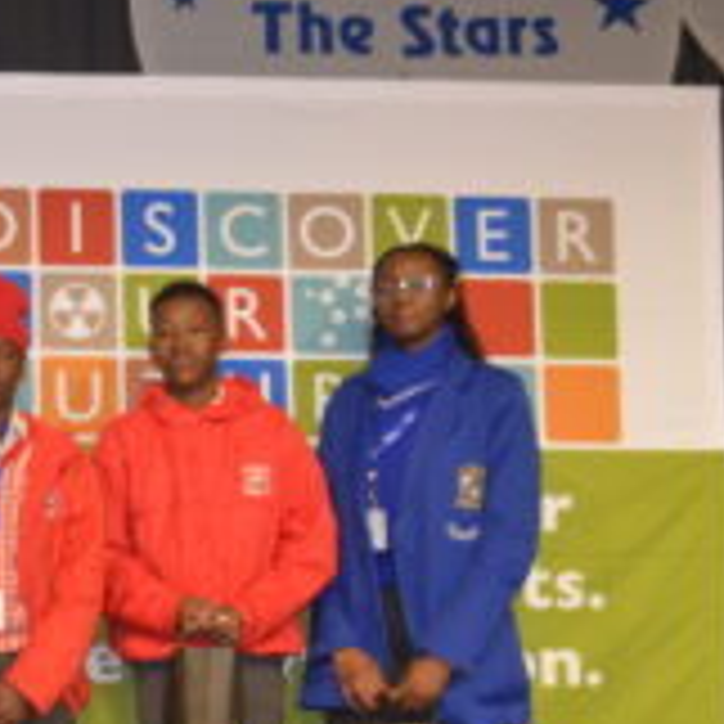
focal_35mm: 89
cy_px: 510
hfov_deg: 18.0
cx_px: -270
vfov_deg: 19.4
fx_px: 2106
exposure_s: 1/13
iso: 800
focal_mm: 22
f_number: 3.8
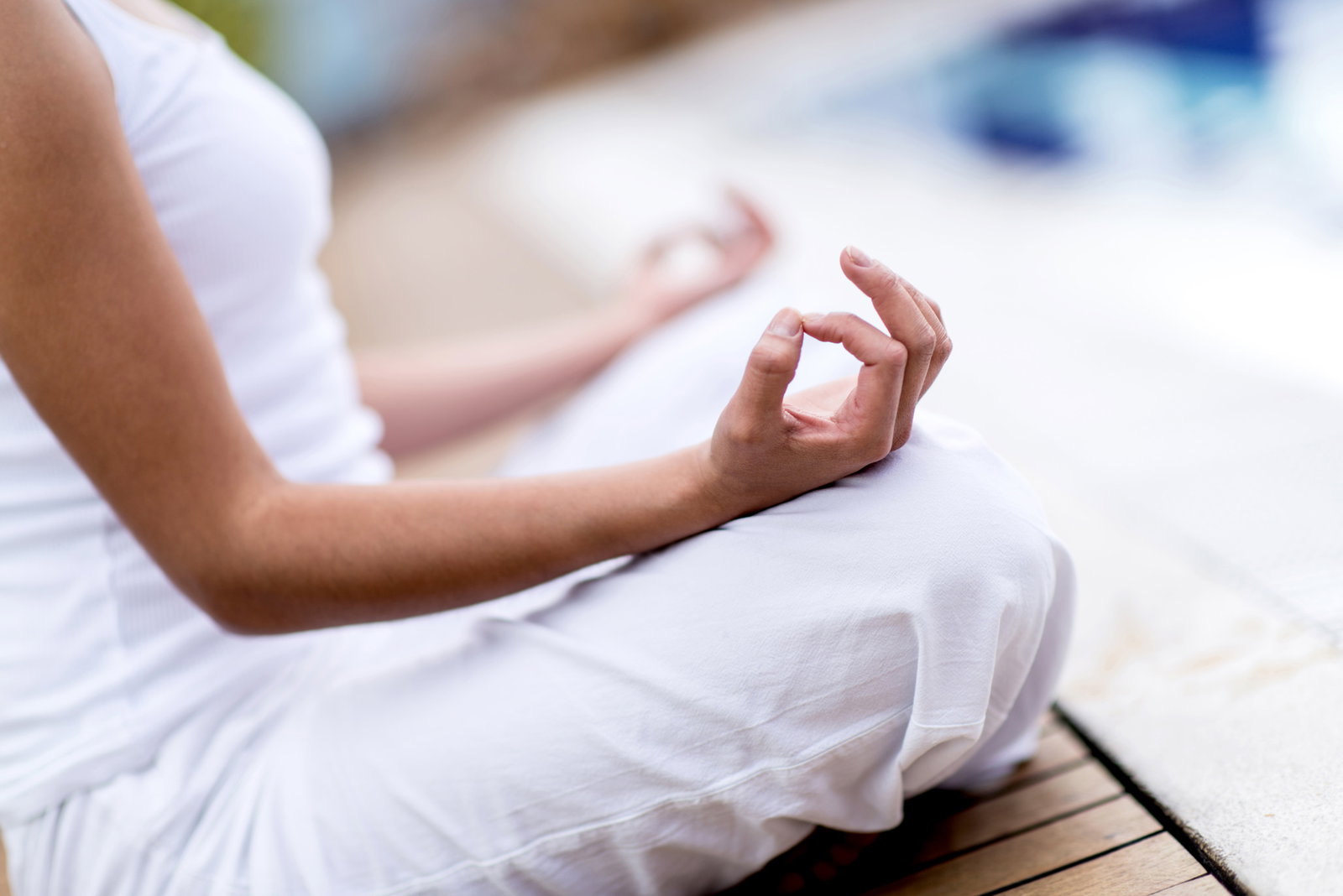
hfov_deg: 23.9
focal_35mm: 85
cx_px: 672
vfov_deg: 16.1
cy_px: 448
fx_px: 3172
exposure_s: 1/4000
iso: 50
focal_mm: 85
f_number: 1.4
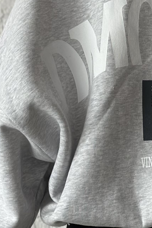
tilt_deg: +5.6
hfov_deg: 8.7
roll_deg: +0.3
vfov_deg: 13.1
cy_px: 53
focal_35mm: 156
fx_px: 988
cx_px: 169
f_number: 1.78
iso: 125
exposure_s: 1/60
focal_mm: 6.86
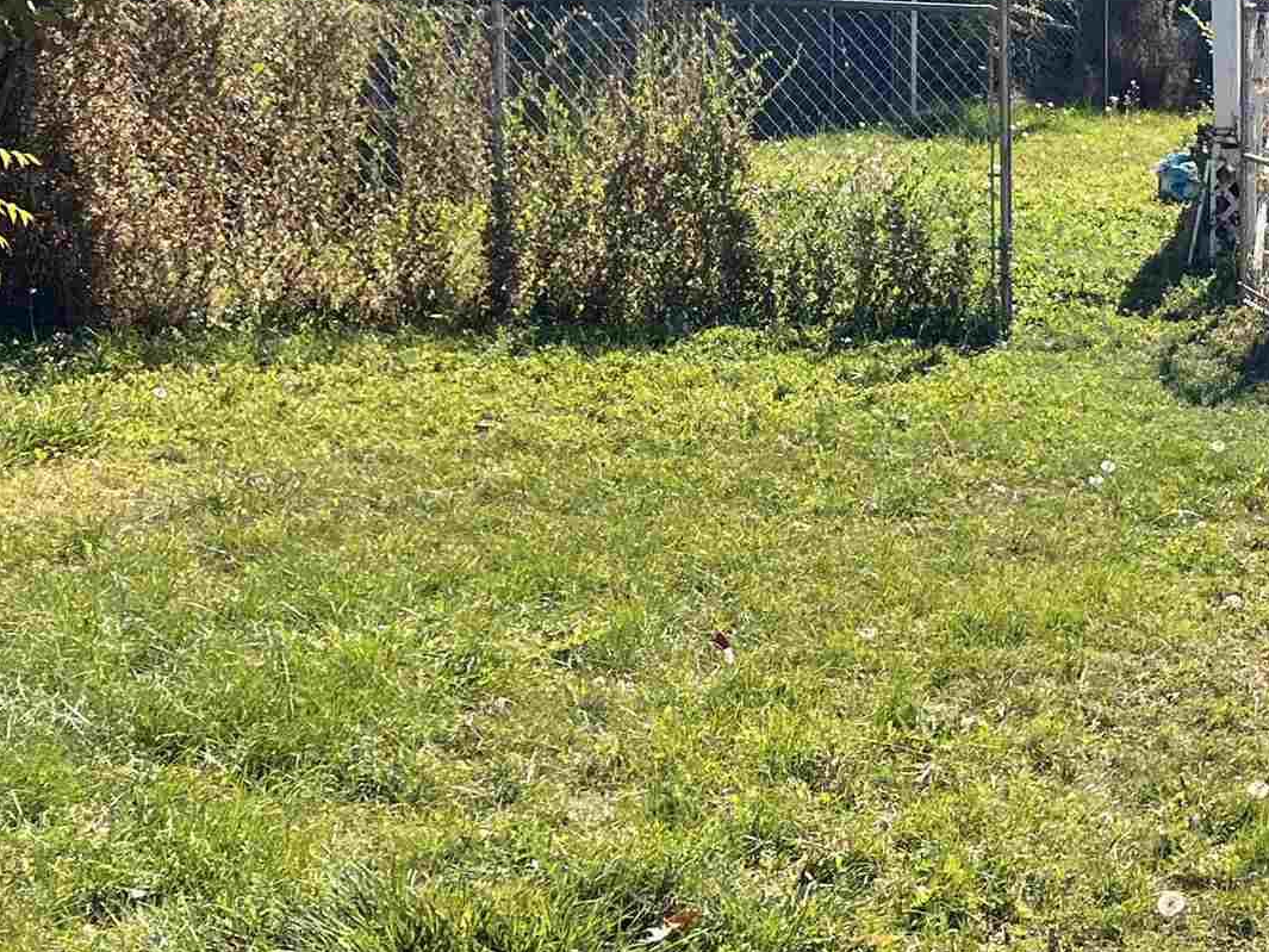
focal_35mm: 75
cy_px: 325
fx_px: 2750
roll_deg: -1.5
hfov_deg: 24.1
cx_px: 1445
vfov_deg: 19.6
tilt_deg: -7.9
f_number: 1.5
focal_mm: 5.7
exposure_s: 1/1808
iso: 50
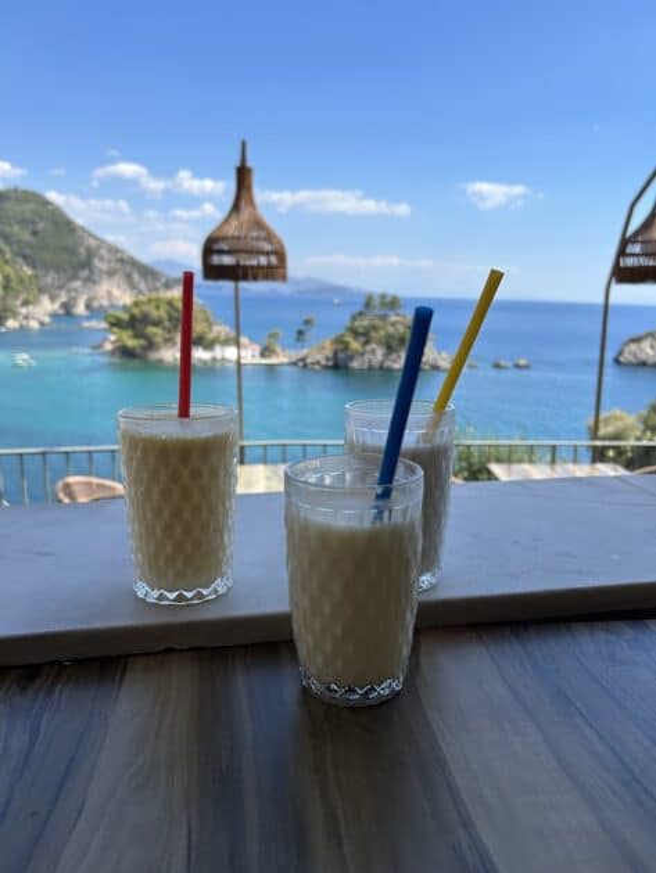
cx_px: 328
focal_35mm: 26
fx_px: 657
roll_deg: -2.7
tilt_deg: -11.6
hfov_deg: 53.1
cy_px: 436
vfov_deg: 67.3
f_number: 1.5
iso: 50
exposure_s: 1/3077
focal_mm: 5.7
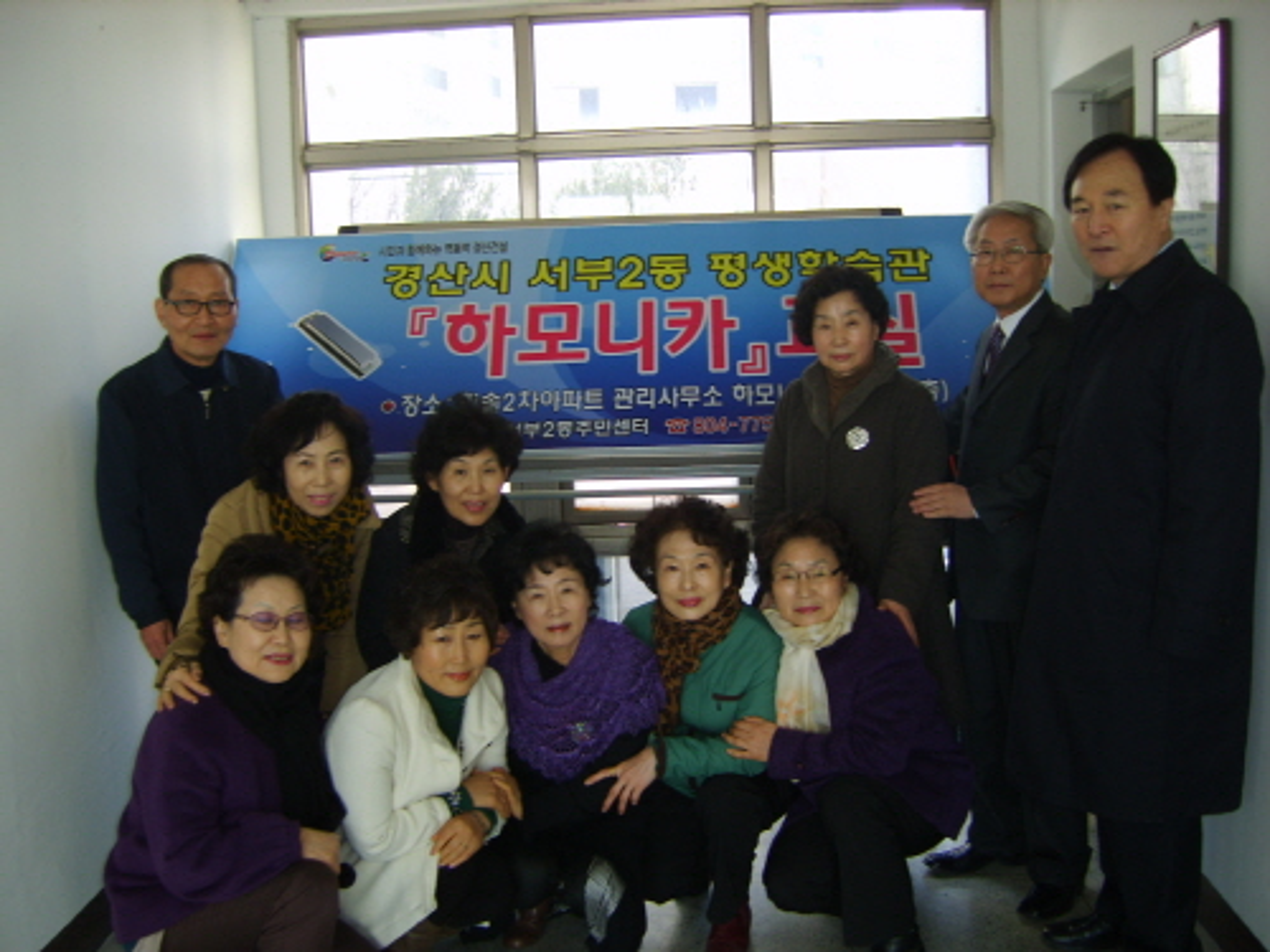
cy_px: 476
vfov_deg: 37.7
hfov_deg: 49.0
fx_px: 1394
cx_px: 635
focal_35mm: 38
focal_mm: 7.8
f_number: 2.8
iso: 50
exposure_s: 1/30
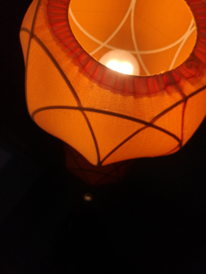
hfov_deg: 51.4
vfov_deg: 65.3
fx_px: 214
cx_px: 103
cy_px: 137
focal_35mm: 27
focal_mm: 3.95
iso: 50
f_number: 1.8
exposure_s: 1/1076
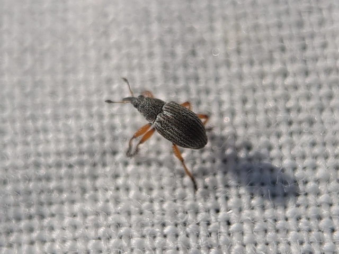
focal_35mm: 26
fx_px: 255
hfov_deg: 67.3
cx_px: 170
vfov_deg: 53.1
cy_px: 127
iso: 50
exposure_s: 1/5000
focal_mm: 5.4
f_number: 1.8
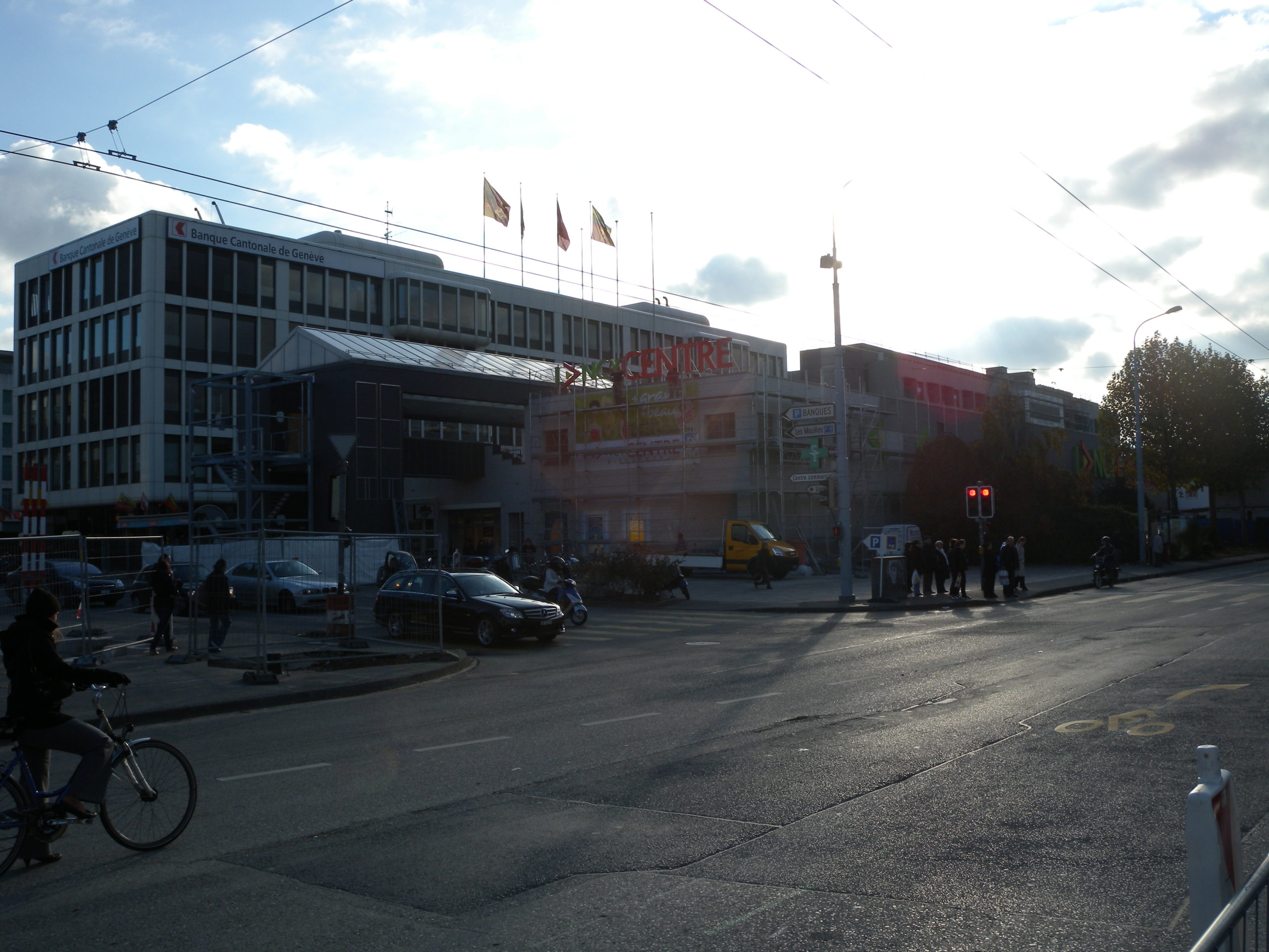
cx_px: 634
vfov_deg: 45.4
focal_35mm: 31
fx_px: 1136
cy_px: 476
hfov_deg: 58.4
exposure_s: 1/342
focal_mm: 6.7
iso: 64
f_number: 5.9
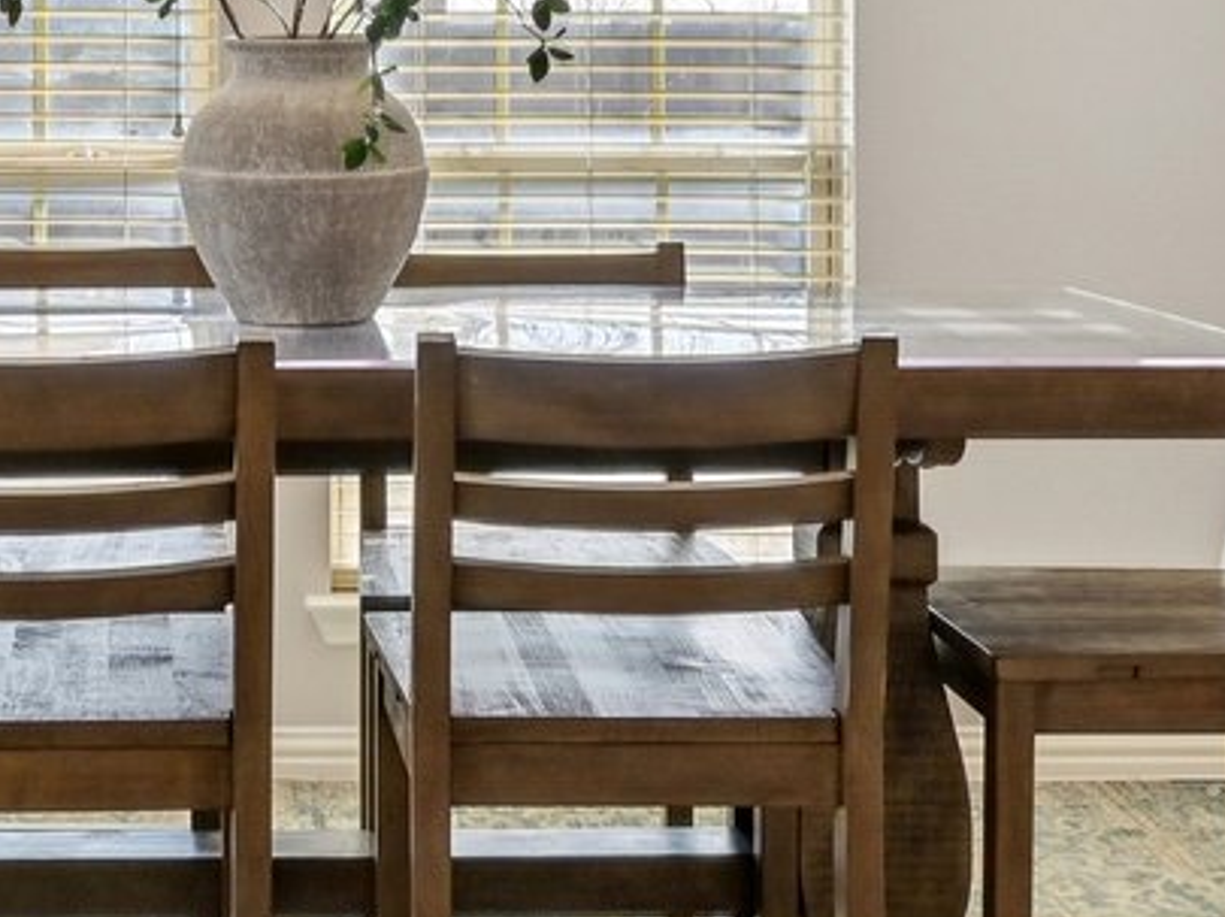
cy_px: 62
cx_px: 236
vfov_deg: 19.7
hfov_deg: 26.2
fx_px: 2581
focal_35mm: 73
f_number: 9
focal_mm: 15
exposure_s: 1/125
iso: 250
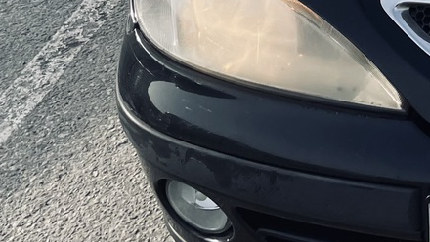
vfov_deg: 10.9
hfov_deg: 19.0
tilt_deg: -19.4
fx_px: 1175
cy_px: -224
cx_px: 581
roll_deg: -0.1
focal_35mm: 103
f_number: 1.6
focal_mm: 4.2
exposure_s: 1/1453
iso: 32
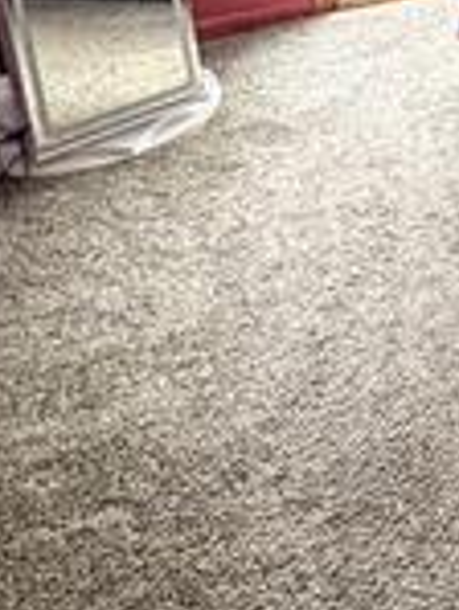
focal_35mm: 72
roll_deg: +2.2
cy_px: -156
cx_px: 729
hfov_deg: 17.8
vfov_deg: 24.1
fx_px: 1271
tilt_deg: -17.3
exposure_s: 1/60
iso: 200
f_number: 2.2
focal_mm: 2.22
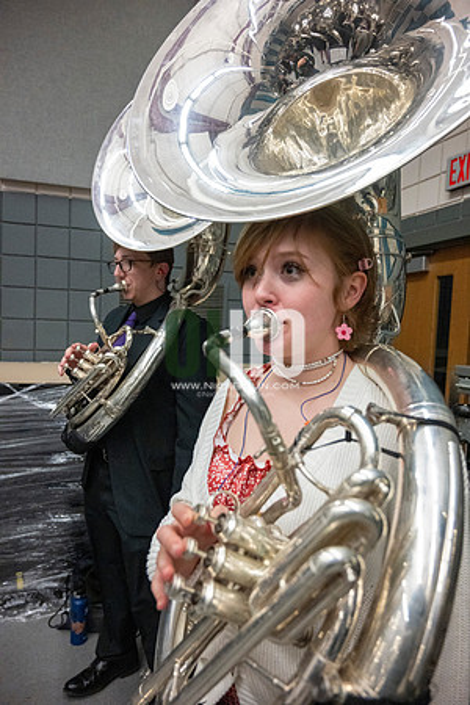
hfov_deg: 53.1
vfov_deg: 73.7
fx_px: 470
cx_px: 235
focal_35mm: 24
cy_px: 352
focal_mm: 24
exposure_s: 1/500
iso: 10000
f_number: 4
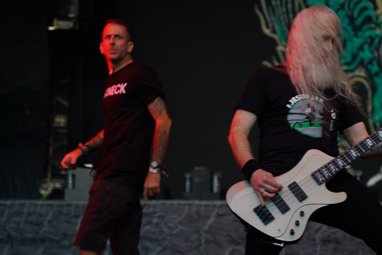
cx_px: 191
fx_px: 1114
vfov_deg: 13.0
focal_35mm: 105
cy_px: 128
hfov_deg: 19.5
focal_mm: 105
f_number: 4
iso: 100
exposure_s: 1/125
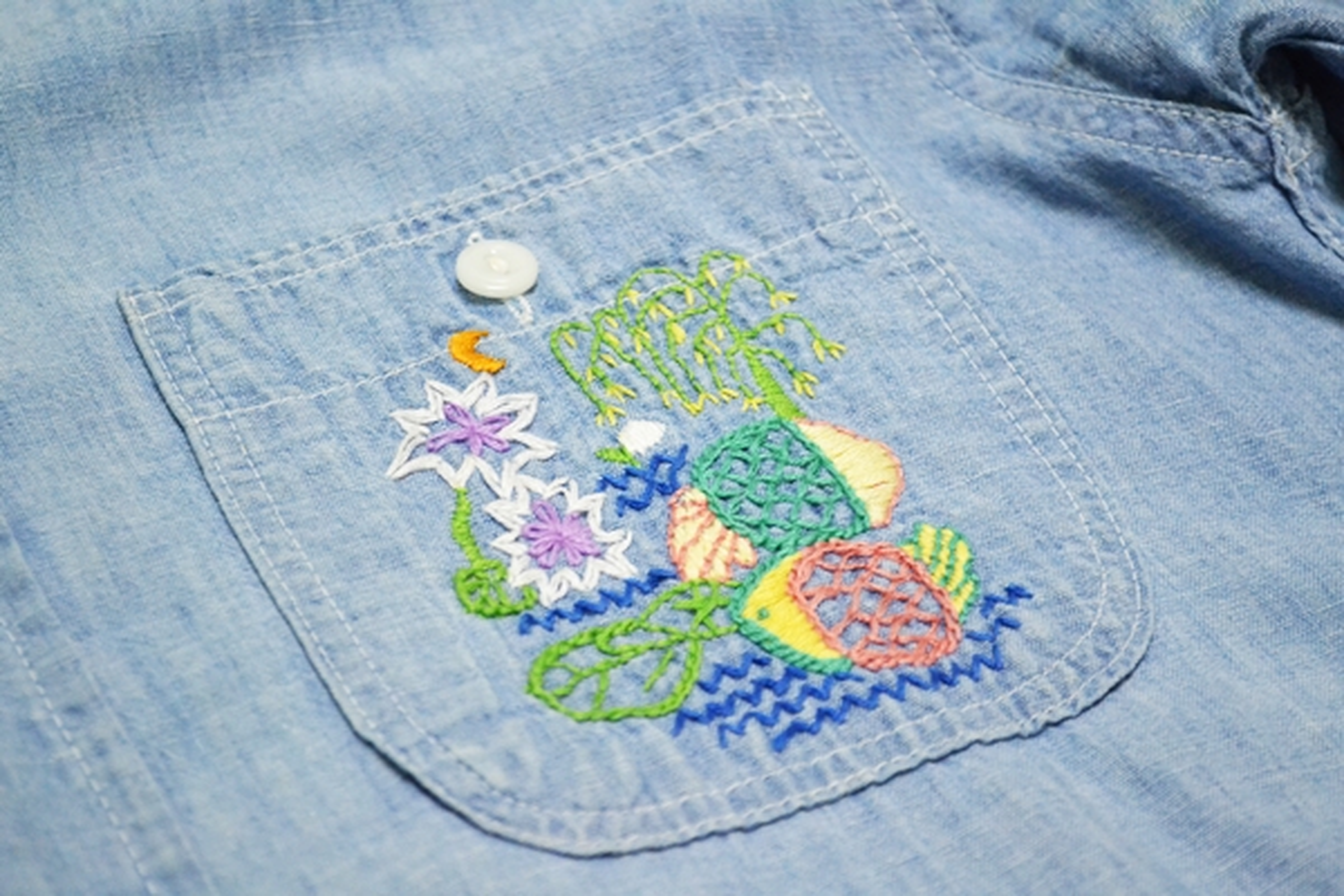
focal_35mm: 82
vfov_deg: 16.6
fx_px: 3080
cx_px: 672
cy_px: 448
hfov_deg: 24.6
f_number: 5.6
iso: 3200
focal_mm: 55
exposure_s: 1/15
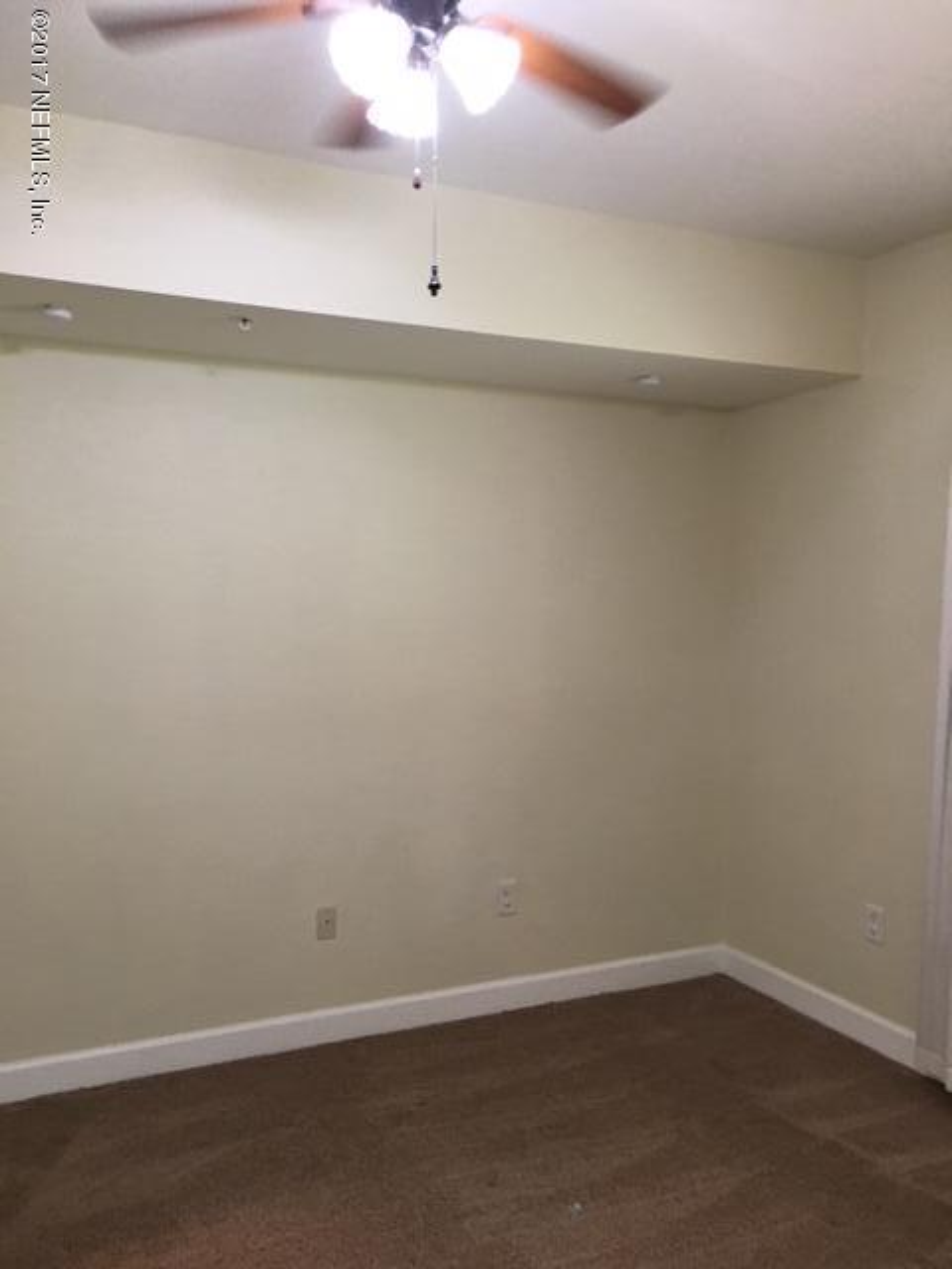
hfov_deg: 48.2
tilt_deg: -1.3
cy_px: 634
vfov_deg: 61.7
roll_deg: +0.1
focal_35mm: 29
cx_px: 476
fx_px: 1063
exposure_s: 1/30
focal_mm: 4.15
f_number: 2.2
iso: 160
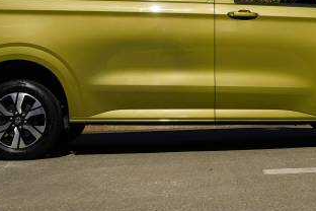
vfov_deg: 17.0
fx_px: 697
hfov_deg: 25.5
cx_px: 198
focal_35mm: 79
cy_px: 42
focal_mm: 38.7
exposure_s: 1/640
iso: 100
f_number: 5
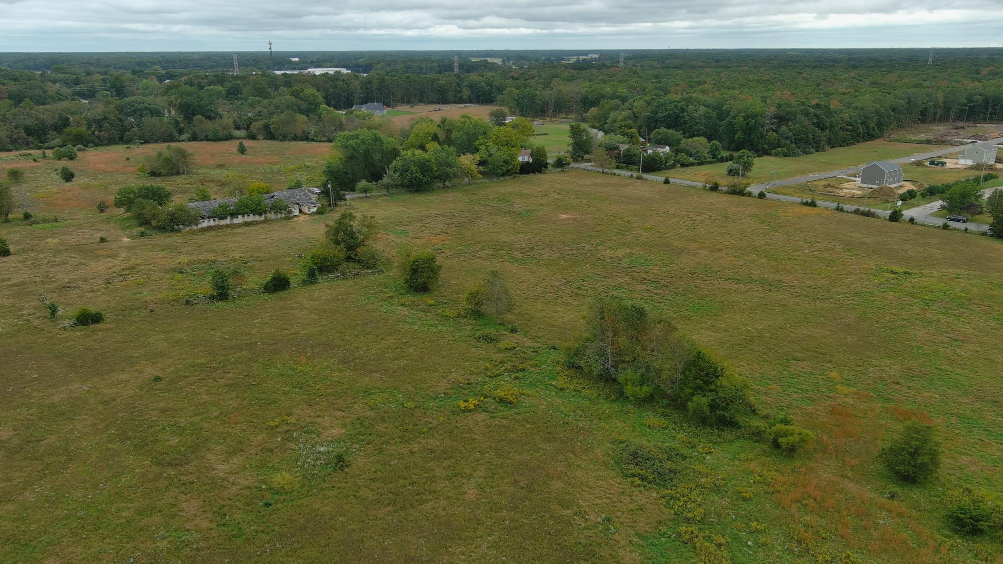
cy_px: 300
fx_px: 825
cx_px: 501
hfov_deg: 62.6
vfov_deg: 37.8
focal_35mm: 31
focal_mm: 10.57
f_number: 2.8
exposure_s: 1/500
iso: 100
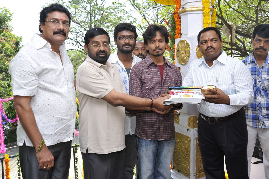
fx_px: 261
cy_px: 90
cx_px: 134
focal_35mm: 35
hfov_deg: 54.5
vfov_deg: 37.8
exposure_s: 1/160
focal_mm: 35
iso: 250
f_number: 6.3
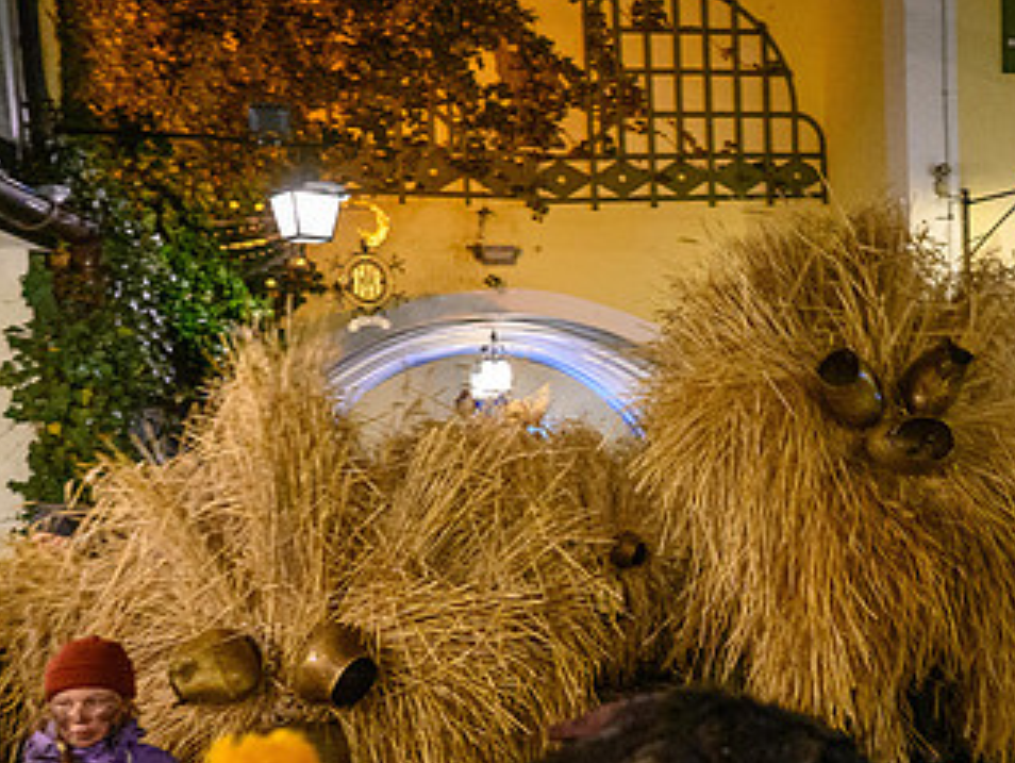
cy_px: 524
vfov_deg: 34.0
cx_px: 811
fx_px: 1232
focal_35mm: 42
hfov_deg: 42.7
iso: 14400
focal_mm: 24
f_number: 2.8
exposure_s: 1/60
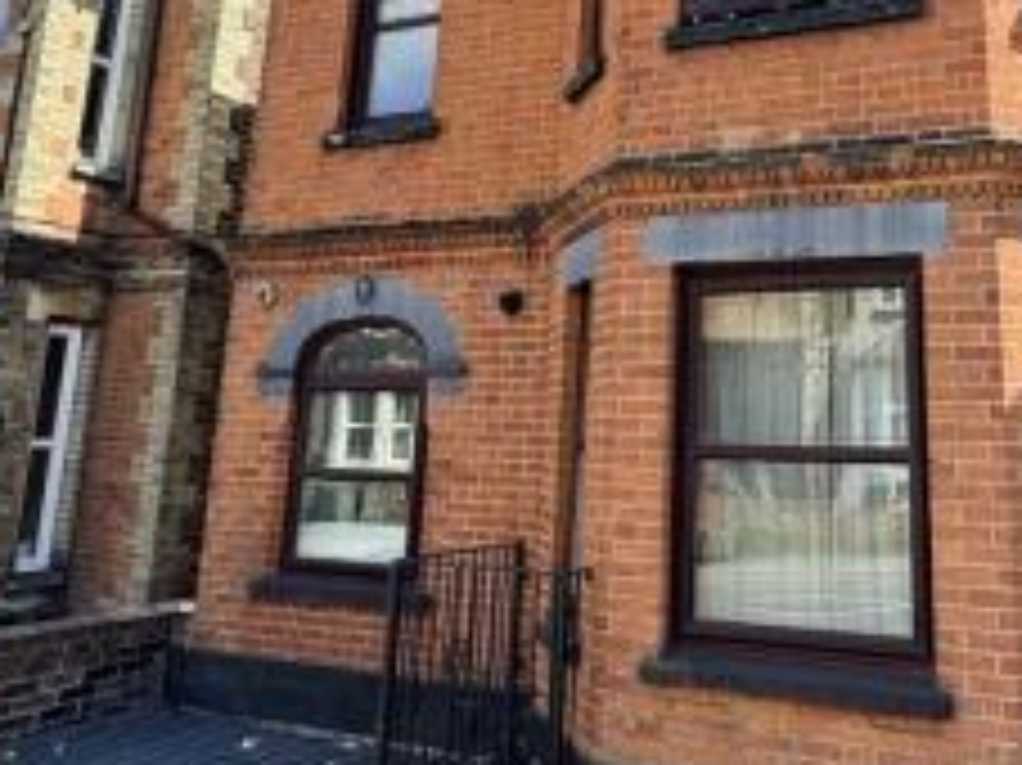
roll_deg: -1.7
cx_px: 673
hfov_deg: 50.5
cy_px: 182
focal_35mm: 36
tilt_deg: +12.1
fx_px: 1062
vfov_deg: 38.5
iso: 40
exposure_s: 1/425
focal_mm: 2.22
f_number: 2.2
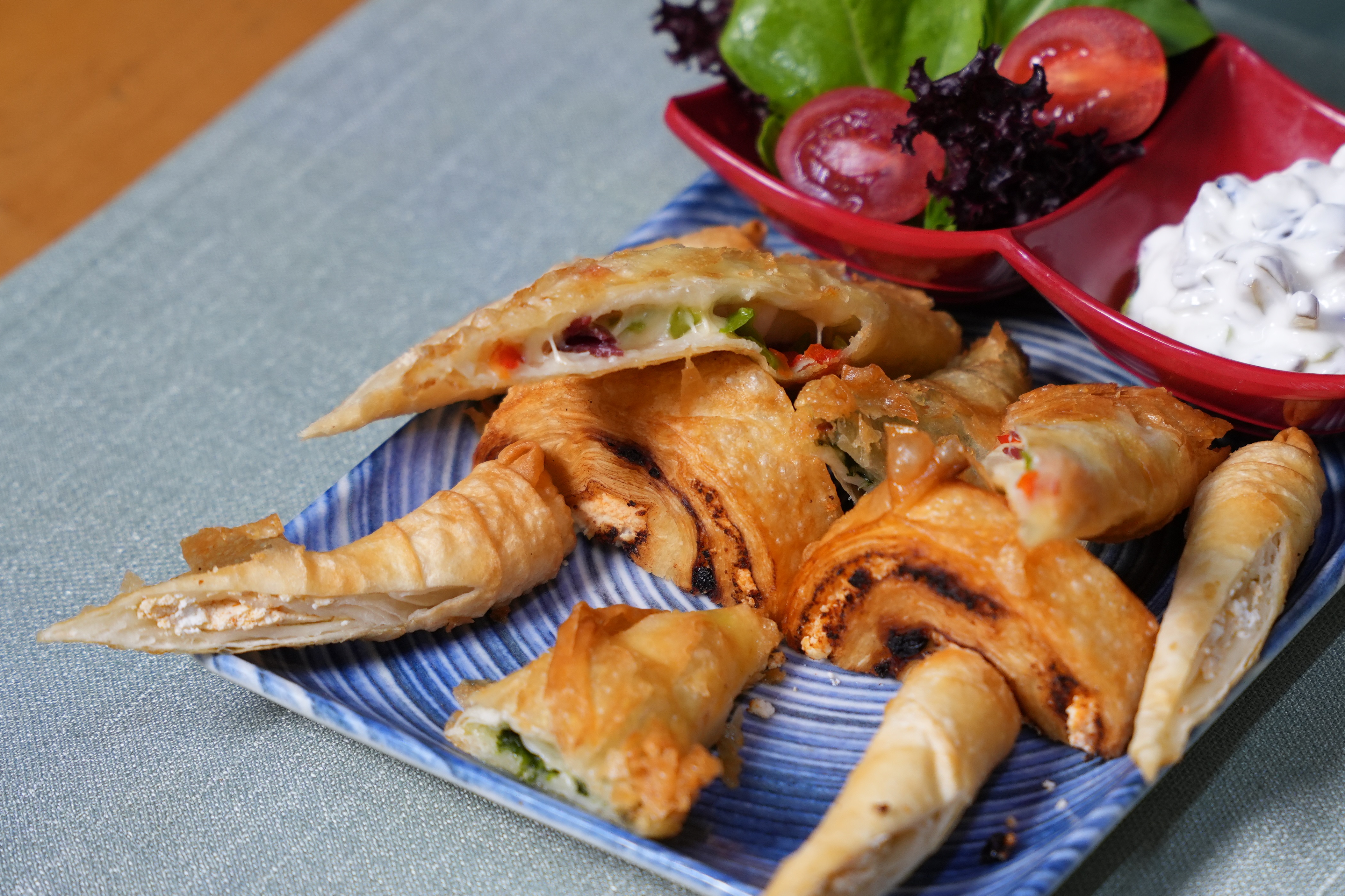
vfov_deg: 8.9
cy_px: 471
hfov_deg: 13.3
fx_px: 5753
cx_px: 931
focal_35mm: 154
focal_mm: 70
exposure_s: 1/100
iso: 320
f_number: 2.8
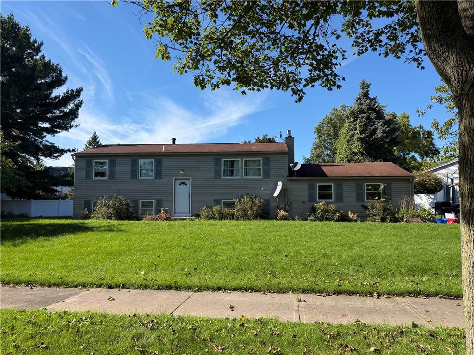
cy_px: 178
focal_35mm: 24
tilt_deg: +3.3
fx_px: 329
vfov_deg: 56.8
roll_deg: -0.6
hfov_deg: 71.6
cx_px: 237
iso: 80
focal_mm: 6.76
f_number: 1.78
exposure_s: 1/3279
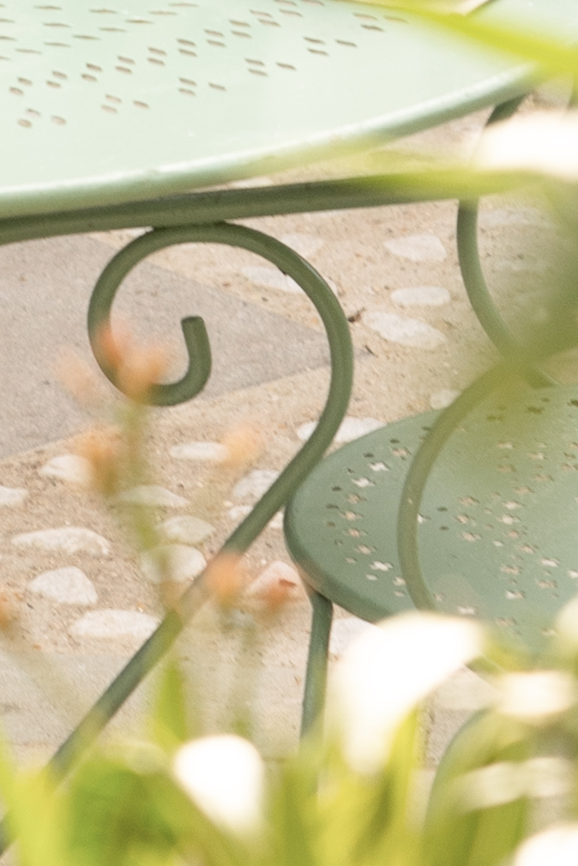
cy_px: -123
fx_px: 13260
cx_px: -297
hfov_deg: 2.5
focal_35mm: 551
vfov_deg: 3.7
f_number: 5.6
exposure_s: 1/100
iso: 125
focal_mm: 70
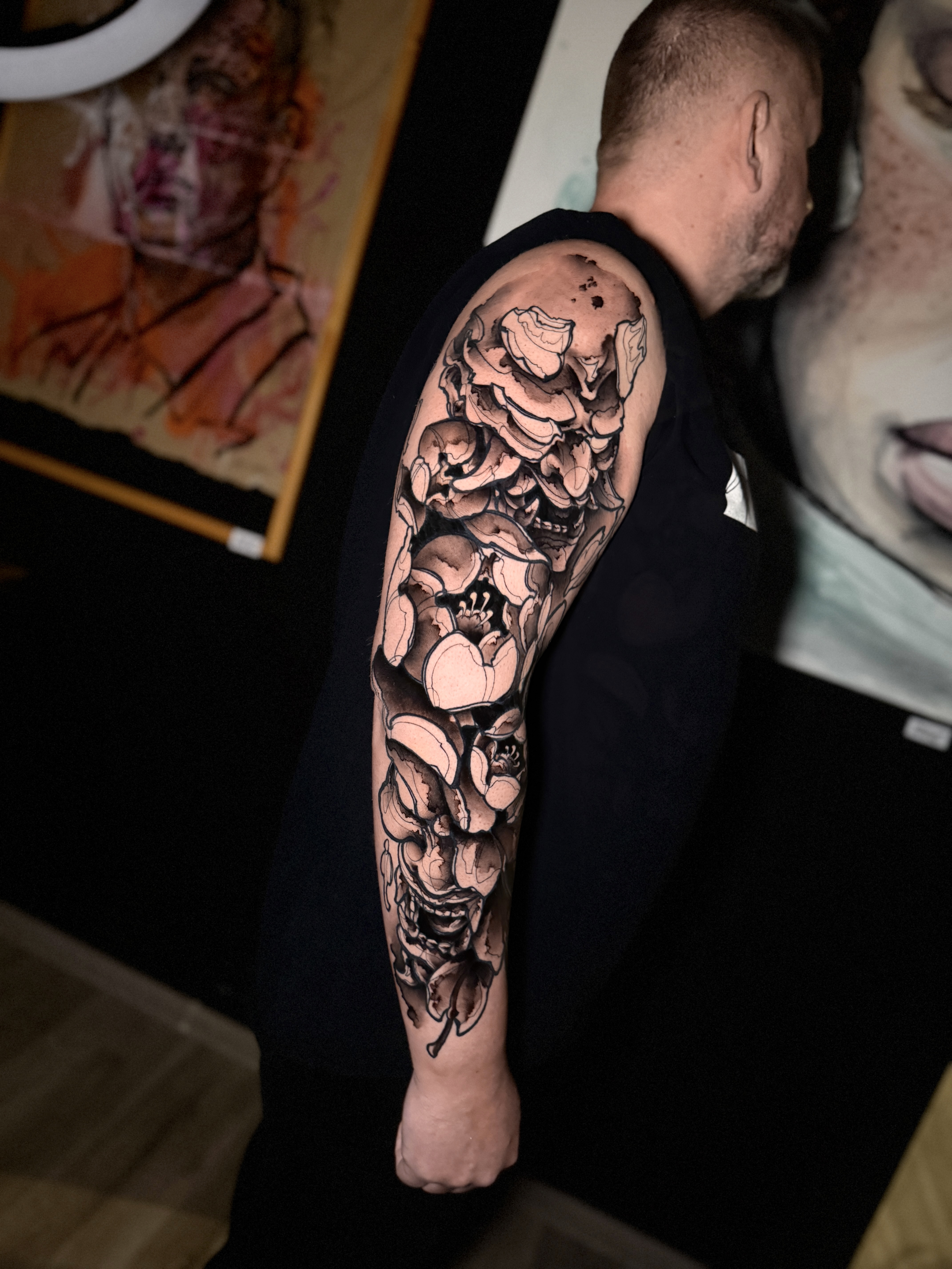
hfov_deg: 56.8
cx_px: 476
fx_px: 880
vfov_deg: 71.6
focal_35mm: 24
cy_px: 634
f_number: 1.8
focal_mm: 6.76
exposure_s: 1/25
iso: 1250
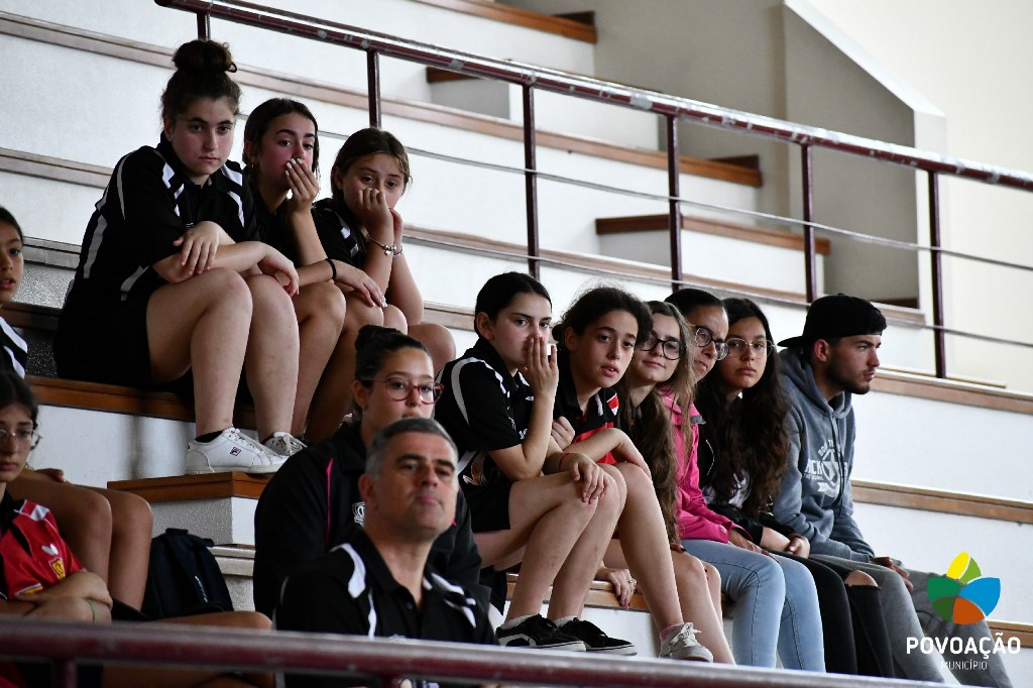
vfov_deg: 4.8
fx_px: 8175
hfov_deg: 7.2
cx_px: 516
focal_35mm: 285
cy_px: 344
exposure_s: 1/500
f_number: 5.3
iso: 3200
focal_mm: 190
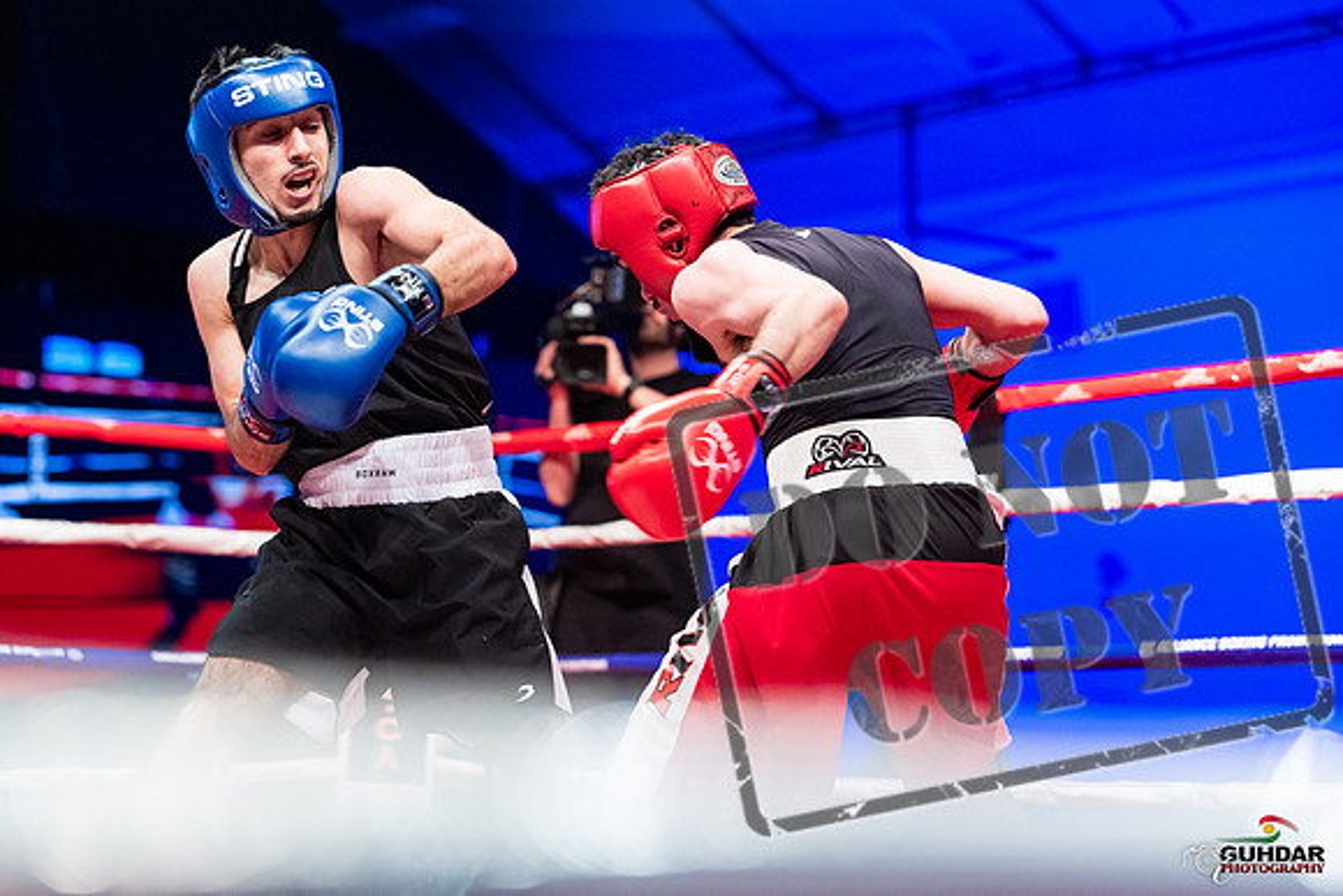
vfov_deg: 17.3
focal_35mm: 79
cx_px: 672
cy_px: 448
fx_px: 2948
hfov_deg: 25.7
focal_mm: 79
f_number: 2.8
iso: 4000
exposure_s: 1/1000
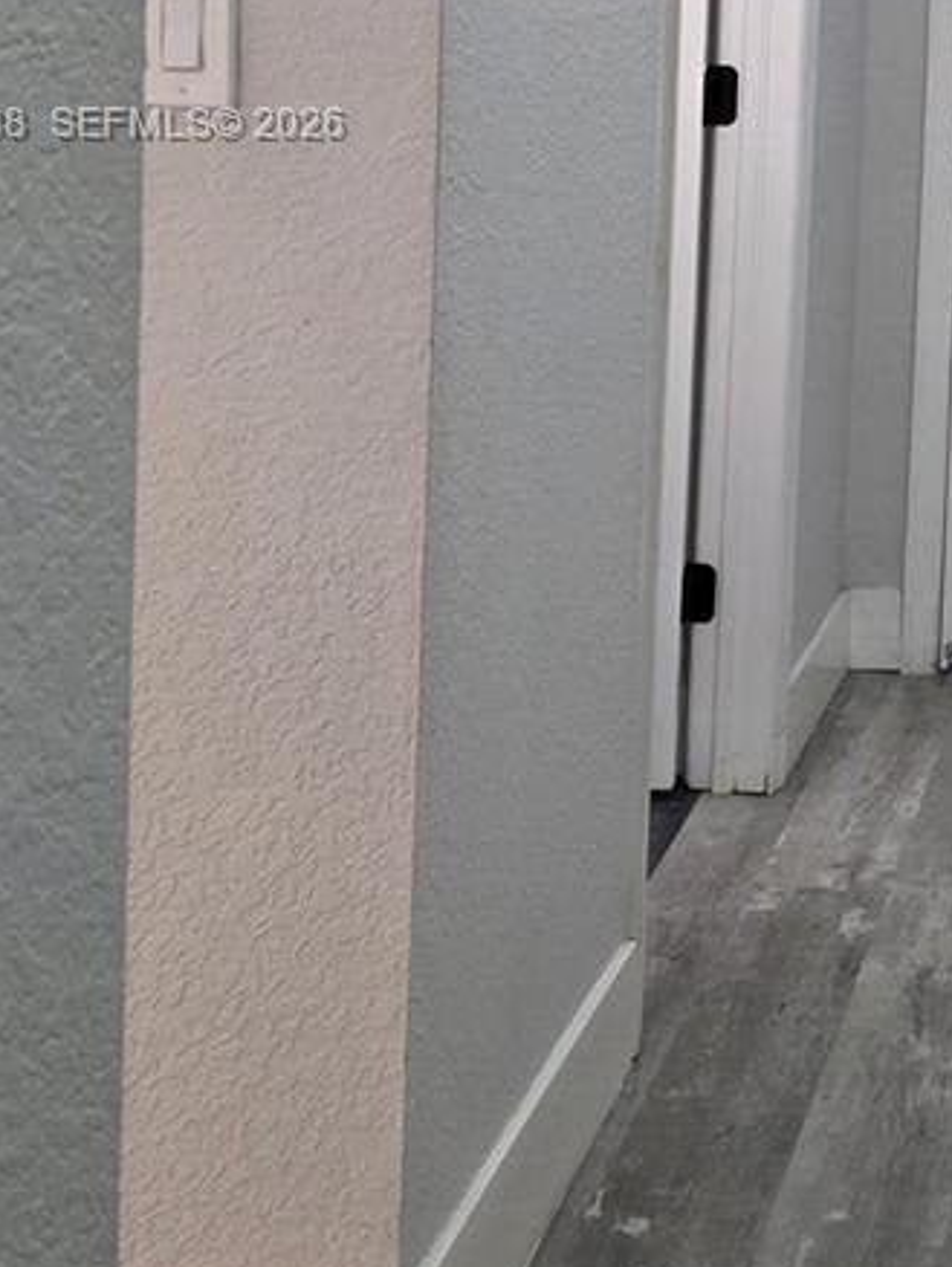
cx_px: 1111
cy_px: 127
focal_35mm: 63
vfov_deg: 29.4
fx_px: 2308
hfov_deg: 21.8
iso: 500
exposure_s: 1/120
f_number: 1.7
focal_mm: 6.3
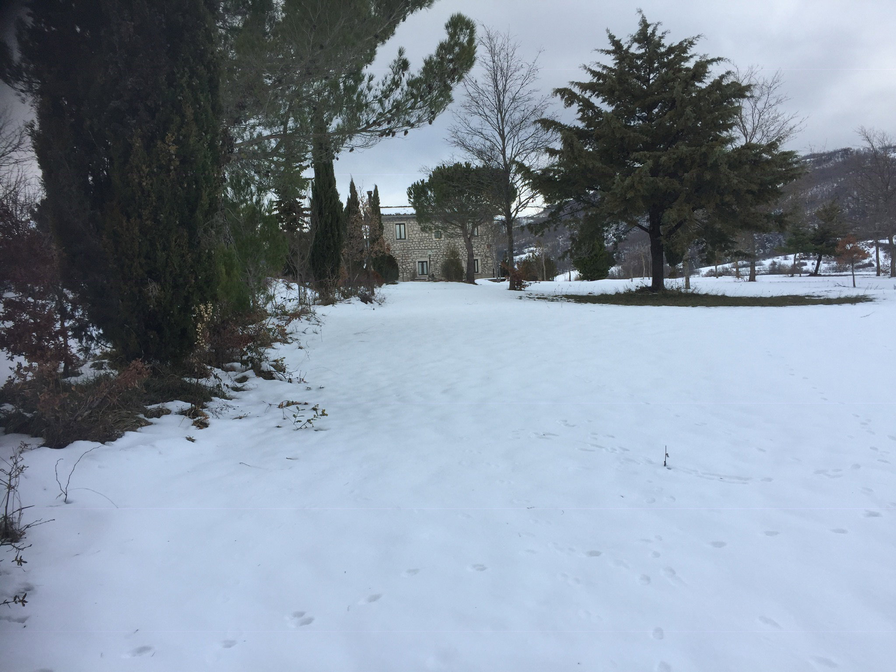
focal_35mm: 29
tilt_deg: -4.4
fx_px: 751
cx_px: 448
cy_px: 336
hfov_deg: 61.7
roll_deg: +1.9
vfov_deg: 48.2
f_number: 2.2
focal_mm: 4.15
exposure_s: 1/380
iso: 32
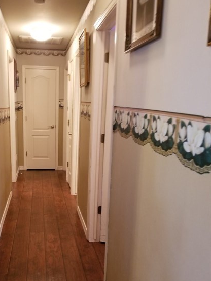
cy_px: 166
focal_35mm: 36
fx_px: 293
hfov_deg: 39.1
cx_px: 67
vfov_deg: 51.1
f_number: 1.7
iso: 200
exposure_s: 1/13
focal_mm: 4.25
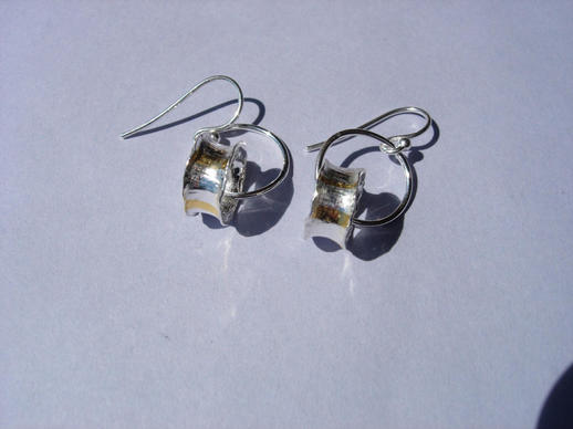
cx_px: 286
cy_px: 214
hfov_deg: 49.0
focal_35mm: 38
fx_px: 629
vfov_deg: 37.7
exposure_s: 1/1534
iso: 64
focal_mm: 7.8
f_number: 4.8
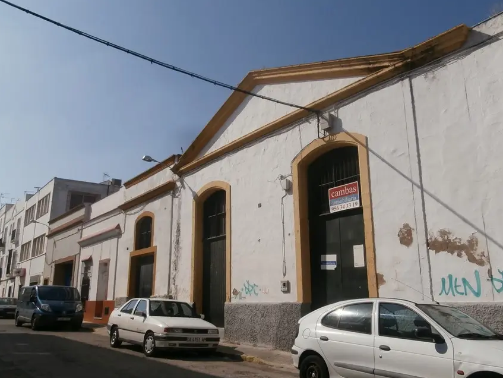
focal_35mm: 29
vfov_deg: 48.2
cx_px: 286
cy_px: 178
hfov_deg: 61.4
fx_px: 422
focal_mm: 4.2
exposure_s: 1/500
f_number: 7.9
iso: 100
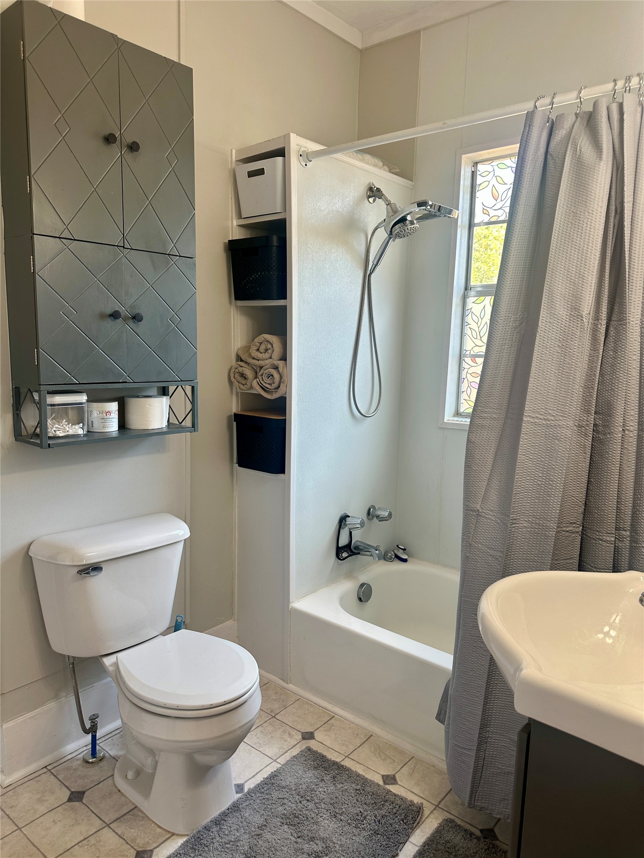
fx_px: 595
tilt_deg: -7.9
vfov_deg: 71.6
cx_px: 322
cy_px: 429
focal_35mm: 24
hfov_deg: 56.8
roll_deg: -1.7
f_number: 1.78
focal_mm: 6.86
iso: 100
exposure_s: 1/120
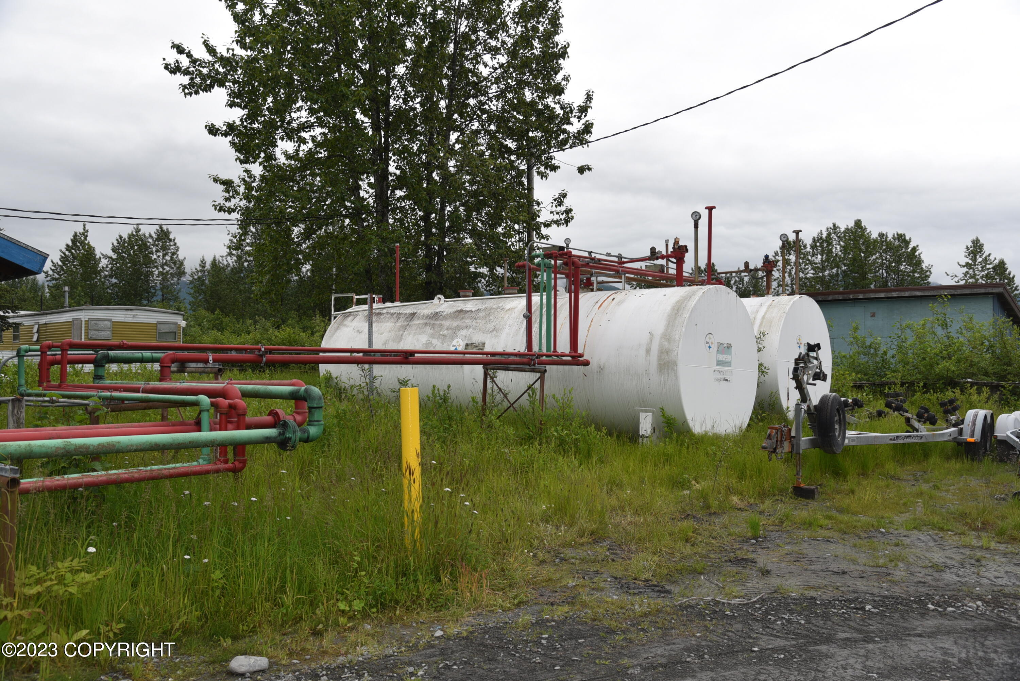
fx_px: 850
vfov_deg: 43.6
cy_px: 340
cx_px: 510
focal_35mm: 30
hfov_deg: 61.9
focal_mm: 30
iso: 100
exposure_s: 1/160
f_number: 6.3
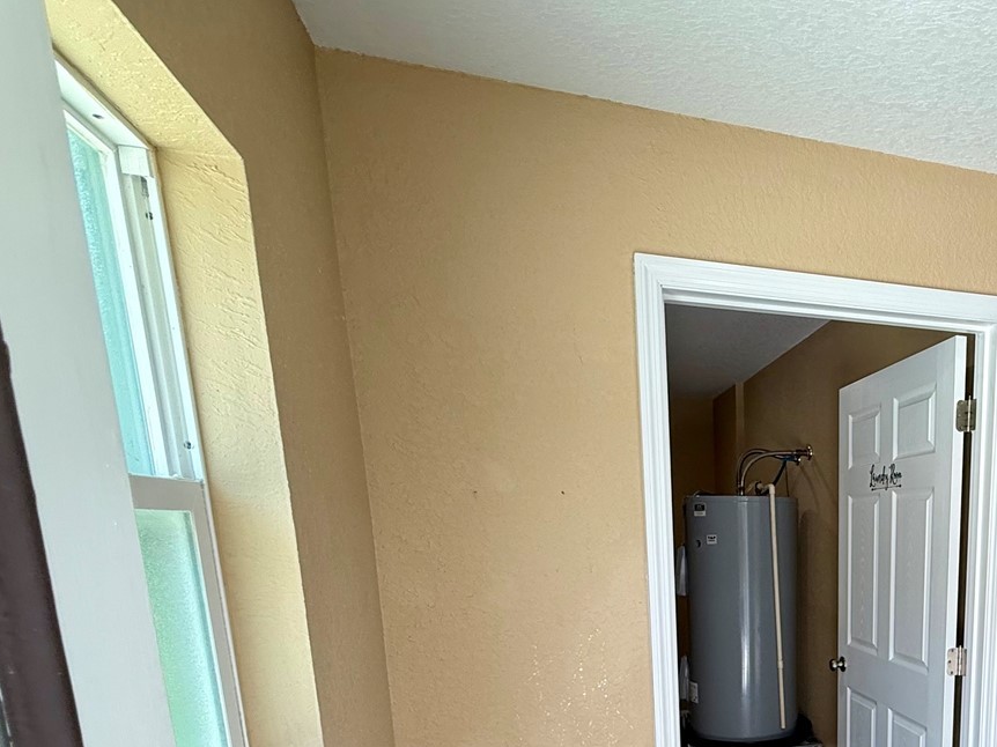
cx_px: 814
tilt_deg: -10.2
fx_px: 749
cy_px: 674
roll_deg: +1.5
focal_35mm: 26
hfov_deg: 61.1
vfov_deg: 47.6
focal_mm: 2.22
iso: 80
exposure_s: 1/120
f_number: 2.2
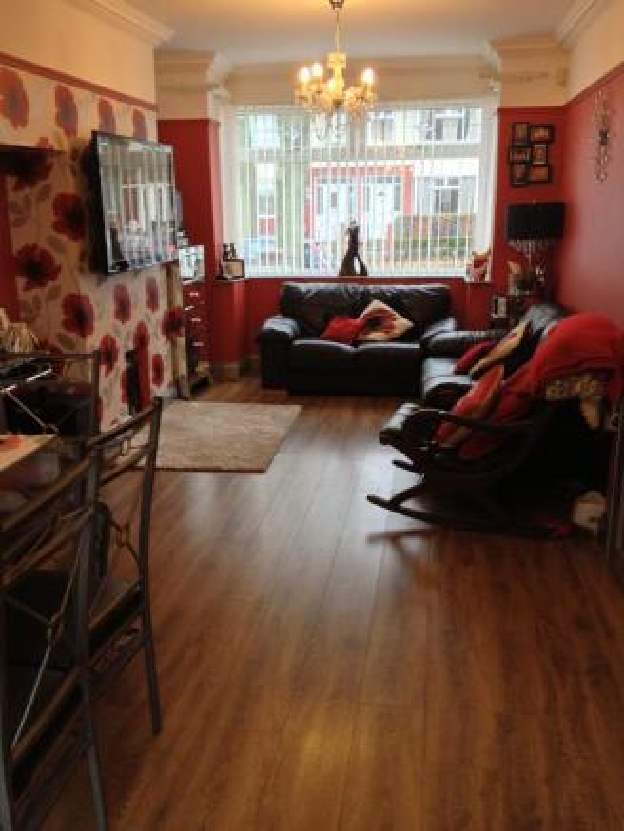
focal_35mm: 35
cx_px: 312
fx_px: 841
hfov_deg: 40.7
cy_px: 416
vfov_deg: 52.6
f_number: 2.4
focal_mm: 4.28
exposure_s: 1/20
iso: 80
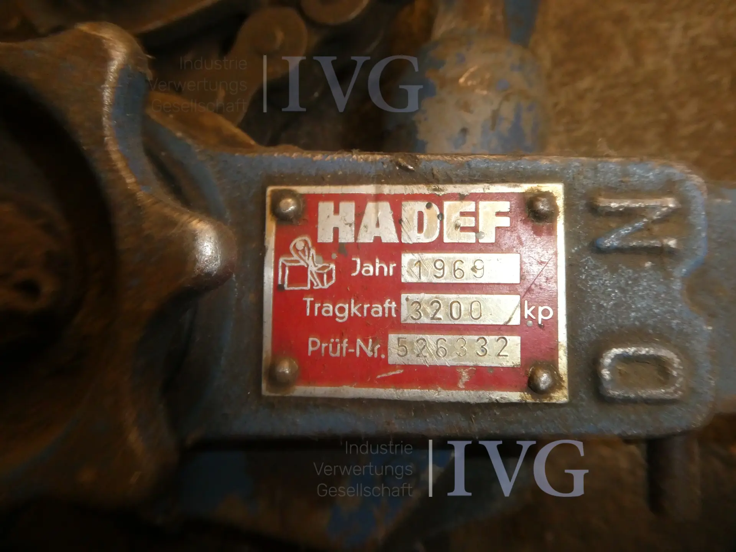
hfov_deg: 71.6
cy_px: 276
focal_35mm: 24
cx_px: 368
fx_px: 510
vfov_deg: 56.8
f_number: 3.3
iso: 640
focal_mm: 4.3
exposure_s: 1/60
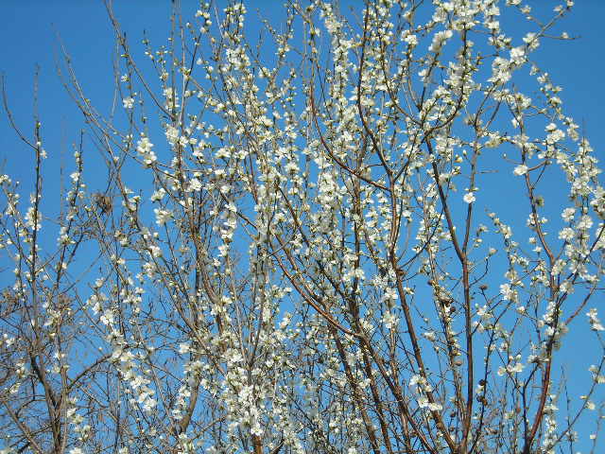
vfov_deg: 16.4
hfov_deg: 21.8
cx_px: 302
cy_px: 227
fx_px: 1573
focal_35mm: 90
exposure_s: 1/348
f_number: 4.6
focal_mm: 14.8
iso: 50
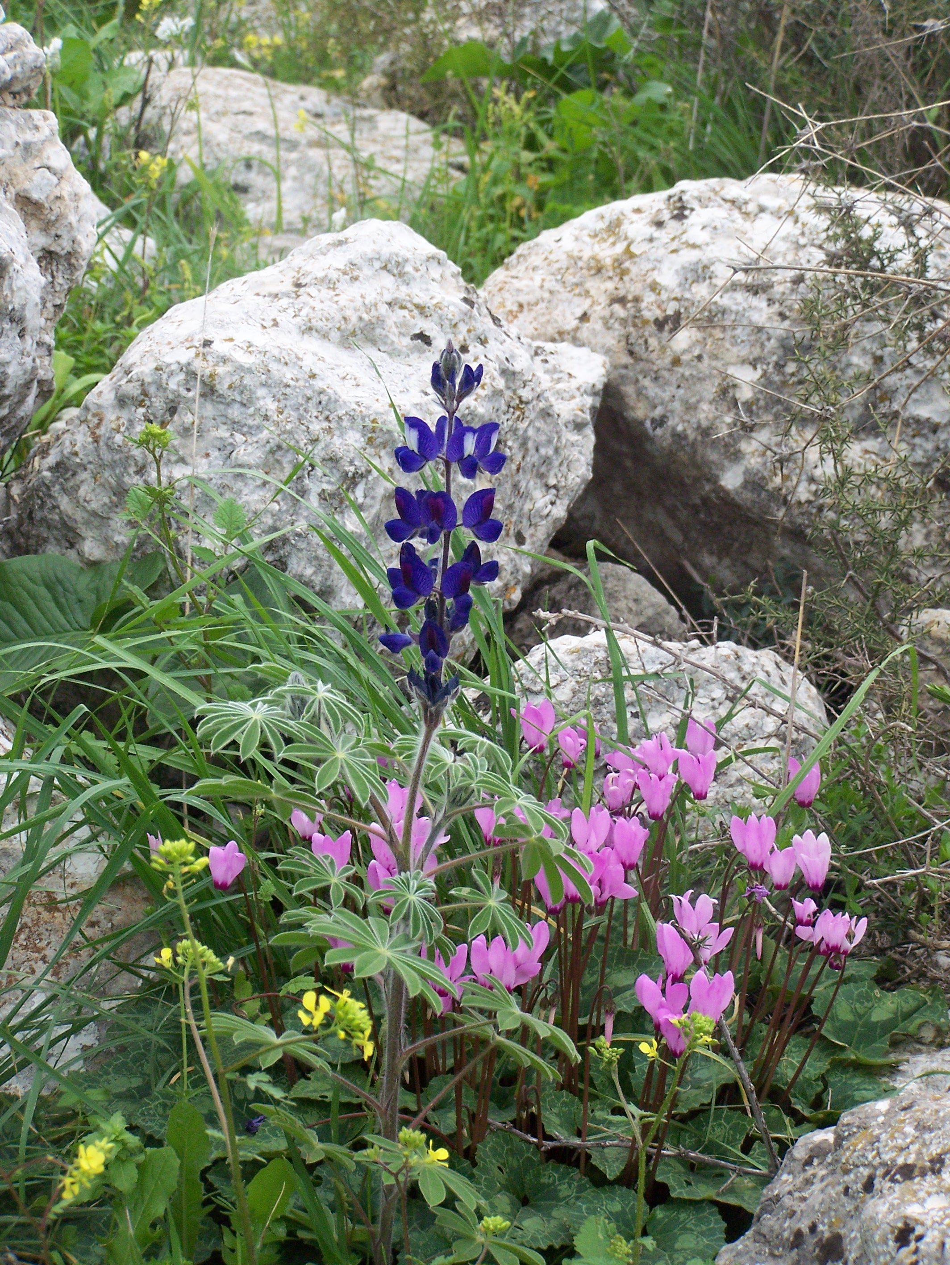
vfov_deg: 18.7
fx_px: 3838
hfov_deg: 14.1
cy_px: 632
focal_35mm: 105
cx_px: 475
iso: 160
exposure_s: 1/500
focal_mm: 17.5
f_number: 3.2
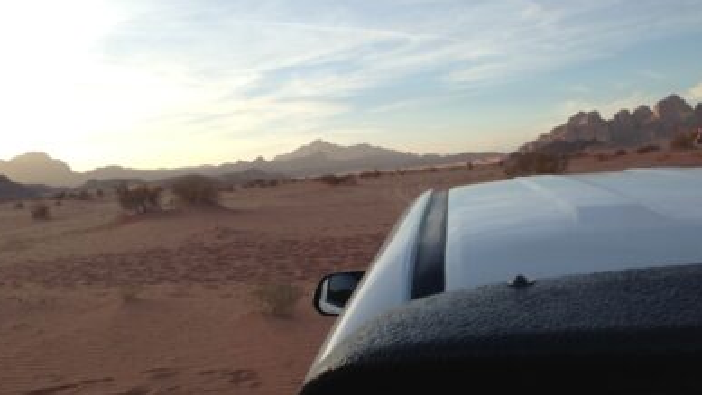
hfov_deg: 54.0
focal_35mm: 37
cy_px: 152
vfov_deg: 31.9
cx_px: 348
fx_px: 689
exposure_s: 1/713
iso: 50
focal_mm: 4.12
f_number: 2.4
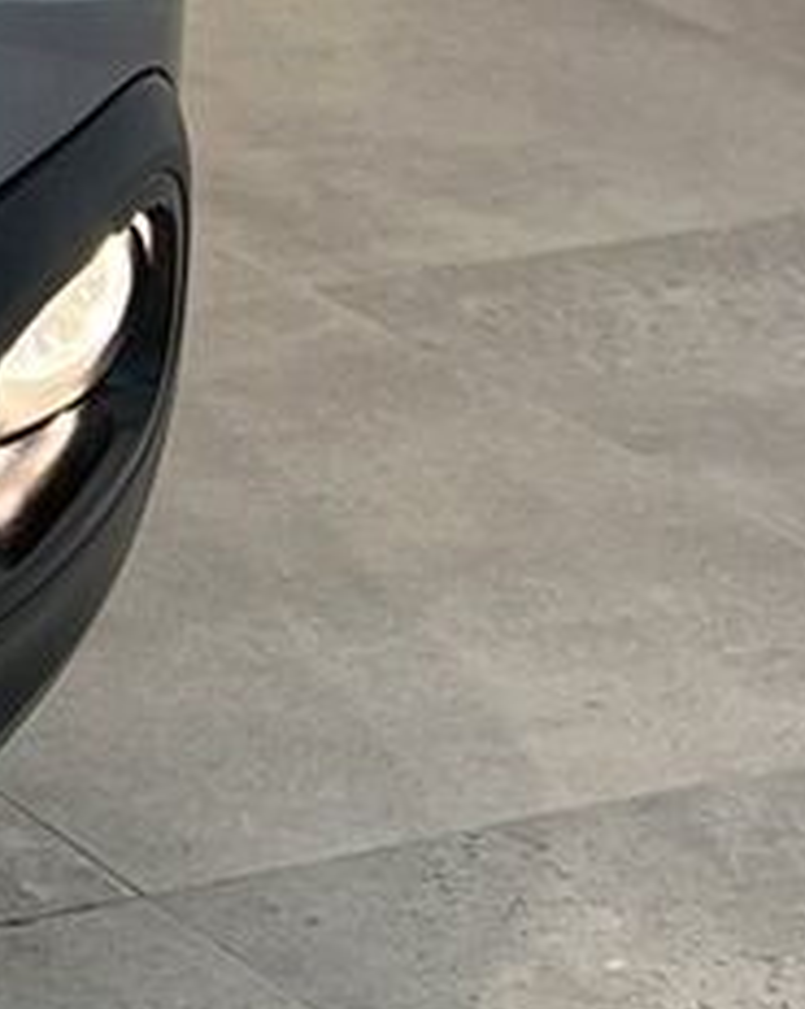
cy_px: -426
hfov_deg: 7.3
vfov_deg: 10.1
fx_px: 5580
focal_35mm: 187
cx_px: -1608
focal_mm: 5.7
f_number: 1.5
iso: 50
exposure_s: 1/100
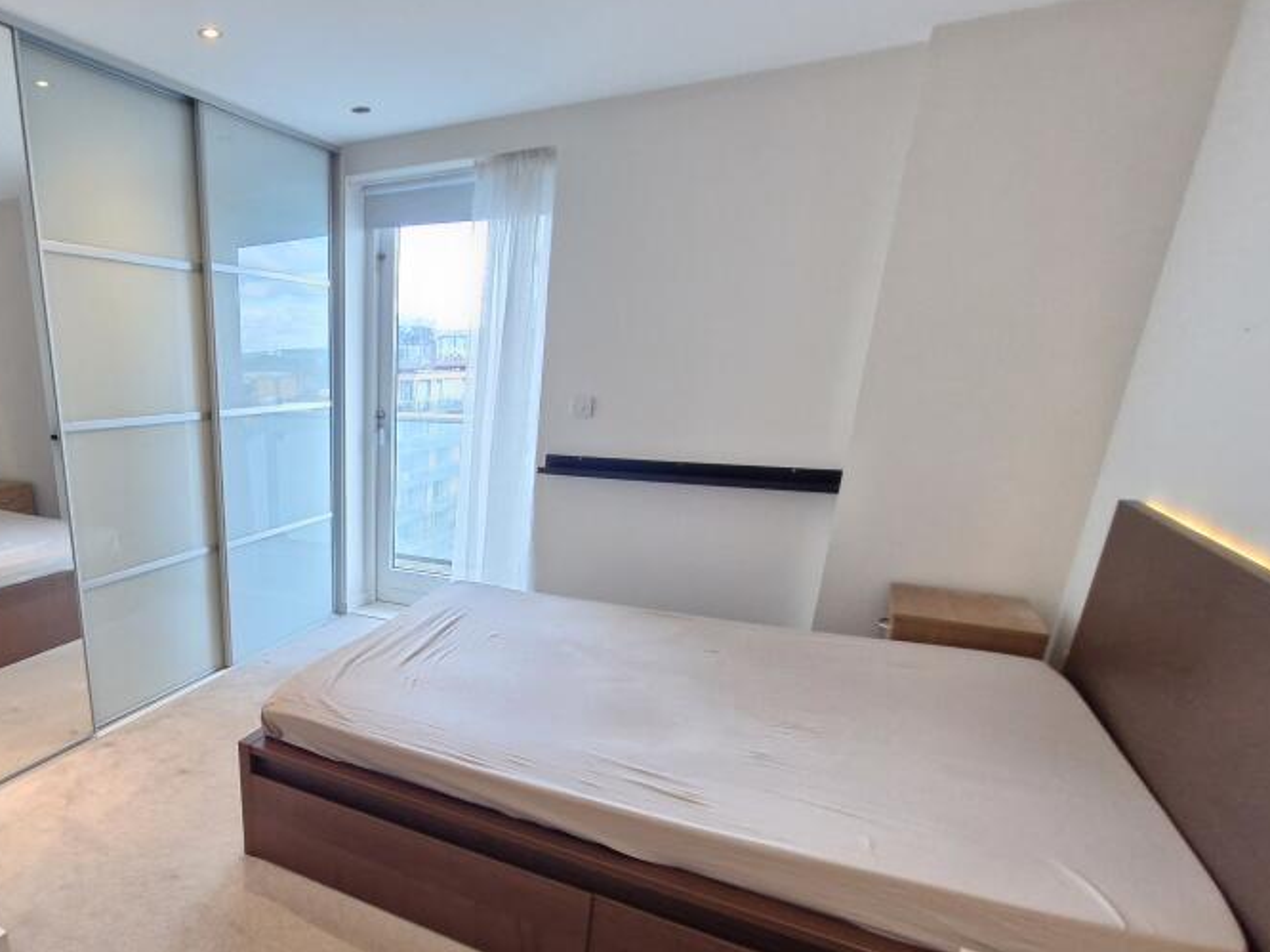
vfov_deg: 64.6
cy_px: 618
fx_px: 734
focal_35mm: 20
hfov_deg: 76.5
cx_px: 338
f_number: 2.2
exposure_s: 1/50
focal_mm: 1.74
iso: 320
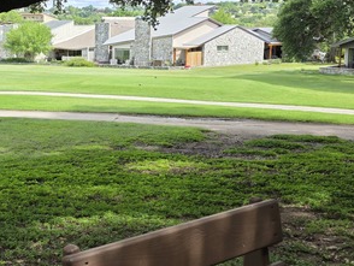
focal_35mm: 50
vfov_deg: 29.0
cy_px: 93
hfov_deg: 36.8
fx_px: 512
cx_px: 70
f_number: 1.7
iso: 80
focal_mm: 6.3
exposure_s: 1/1695
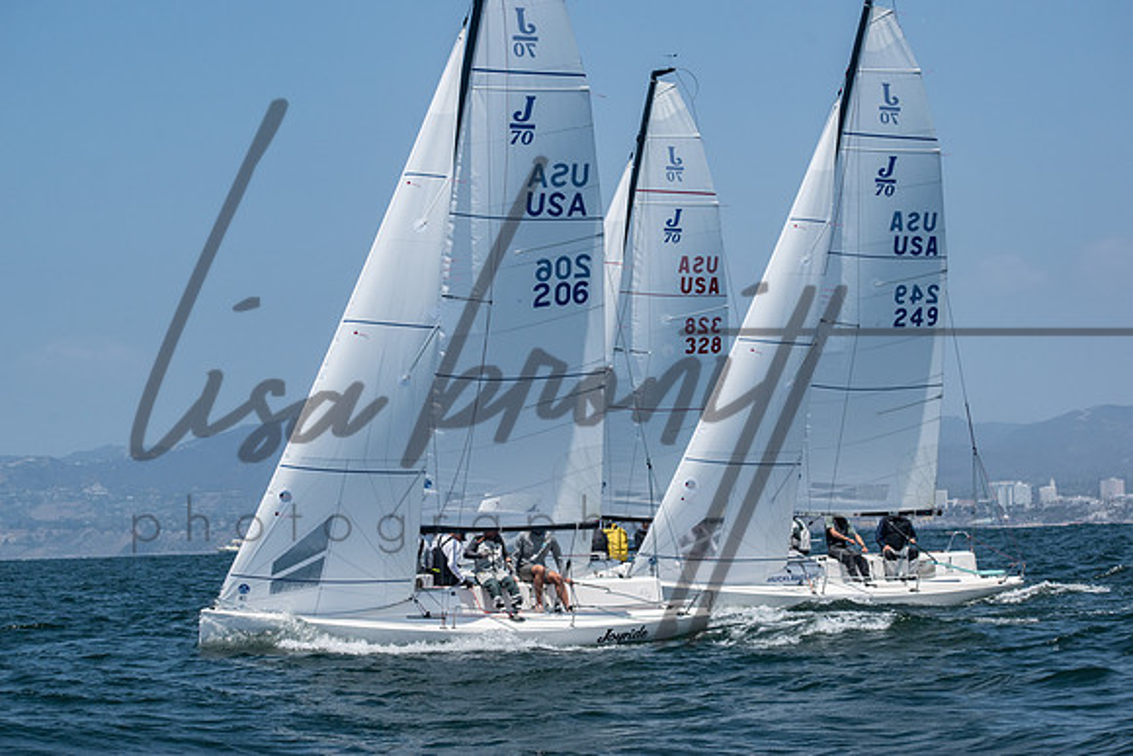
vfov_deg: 13.0
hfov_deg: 19.5
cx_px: 566
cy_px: 378
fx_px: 3305
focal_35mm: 105
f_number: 8
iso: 400
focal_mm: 70
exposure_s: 1/1600
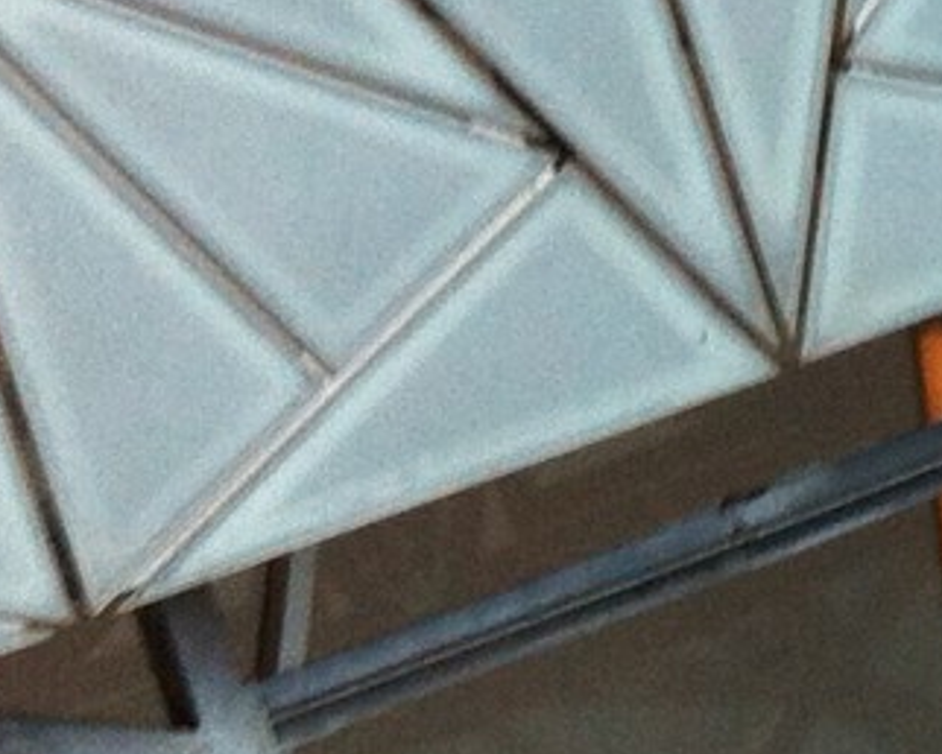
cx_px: 2648
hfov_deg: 7.9
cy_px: -210
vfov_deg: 7.1
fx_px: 6054
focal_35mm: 217
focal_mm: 3.85
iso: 100
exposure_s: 1/15
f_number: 2.8
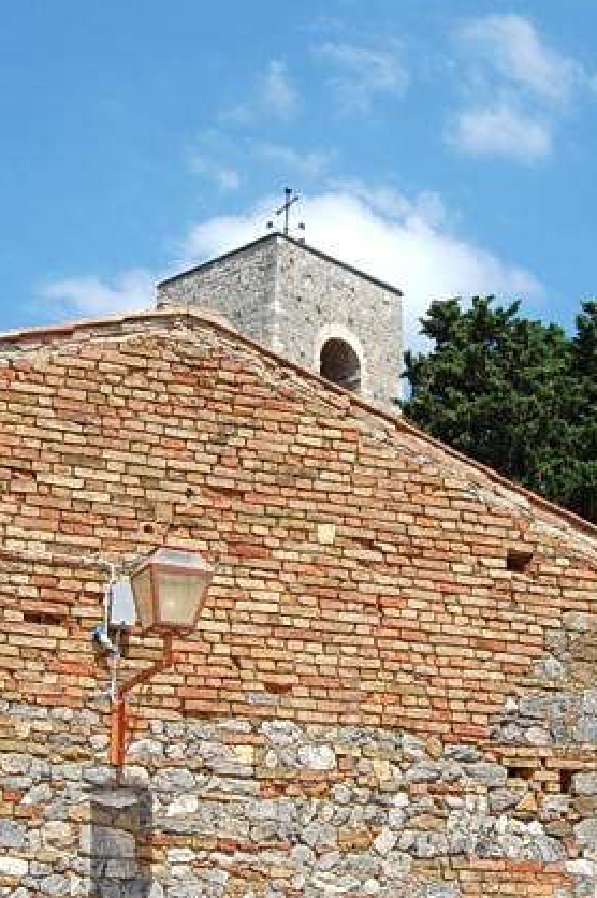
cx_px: 395
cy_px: 533
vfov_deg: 31.4
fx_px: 1595
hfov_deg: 21.1
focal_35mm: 64
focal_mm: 18
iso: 200
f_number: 10
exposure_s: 1/320
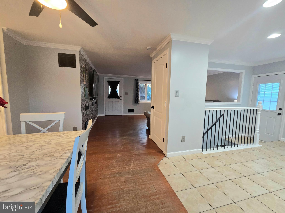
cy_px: 106
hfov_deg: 106.2
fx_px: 107
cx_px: 142
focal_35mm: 13
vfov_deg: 89.9
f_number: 2.2
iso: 250
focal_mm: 2.2
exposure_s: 1/60.2
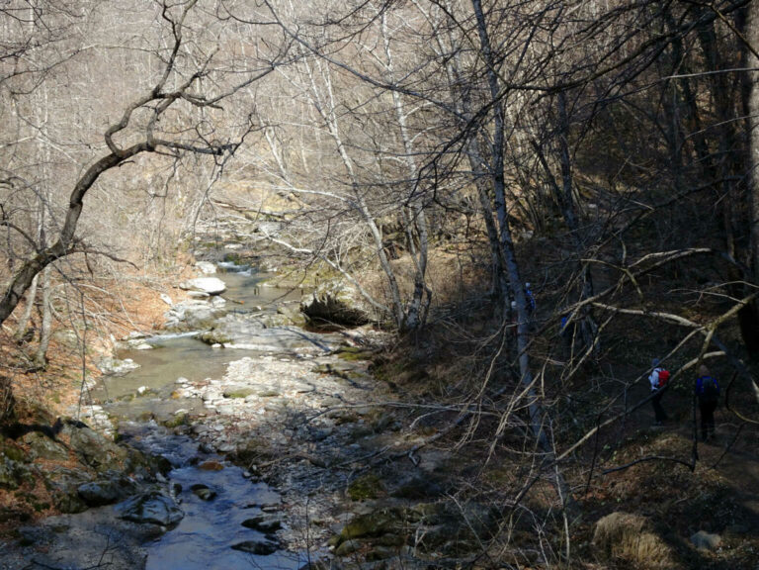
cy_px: 285
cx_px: 380
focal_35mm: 60
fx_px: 1316
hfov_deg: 32.2
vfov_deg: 24.4
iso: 80
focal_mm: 10.23
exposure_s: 1/200
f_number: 4.5
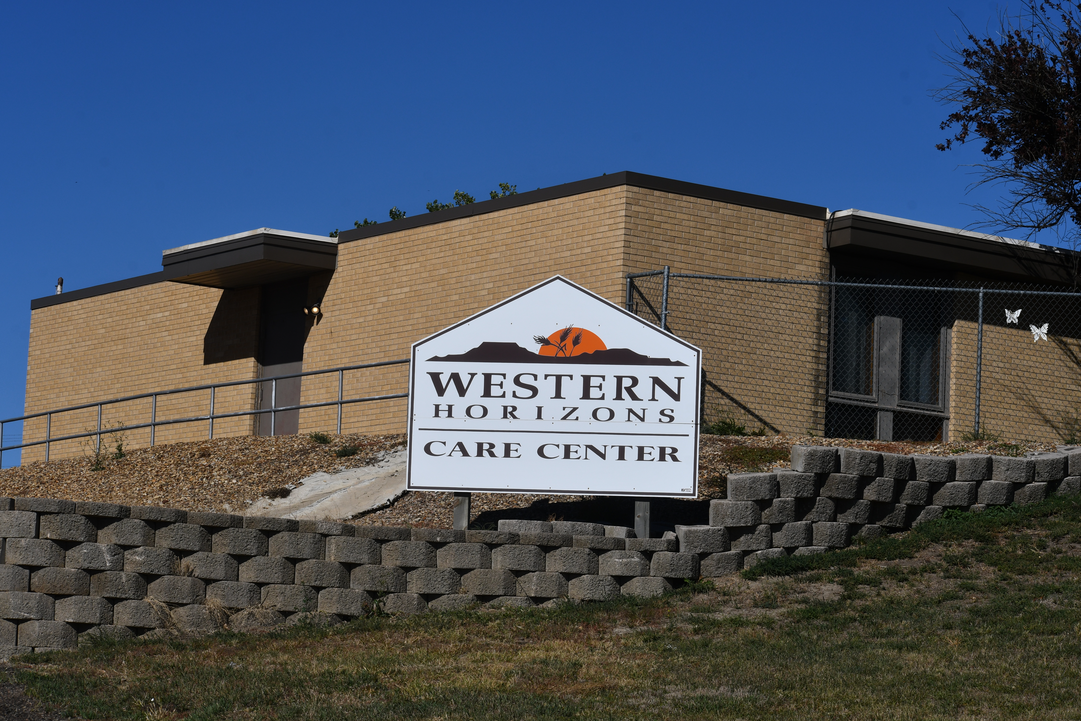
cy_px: 360
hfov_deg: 19.5
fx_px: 3153
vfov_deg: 13.0
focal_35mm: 105
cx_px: 540
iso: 100
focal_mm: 70
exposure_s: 1/500
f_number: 11
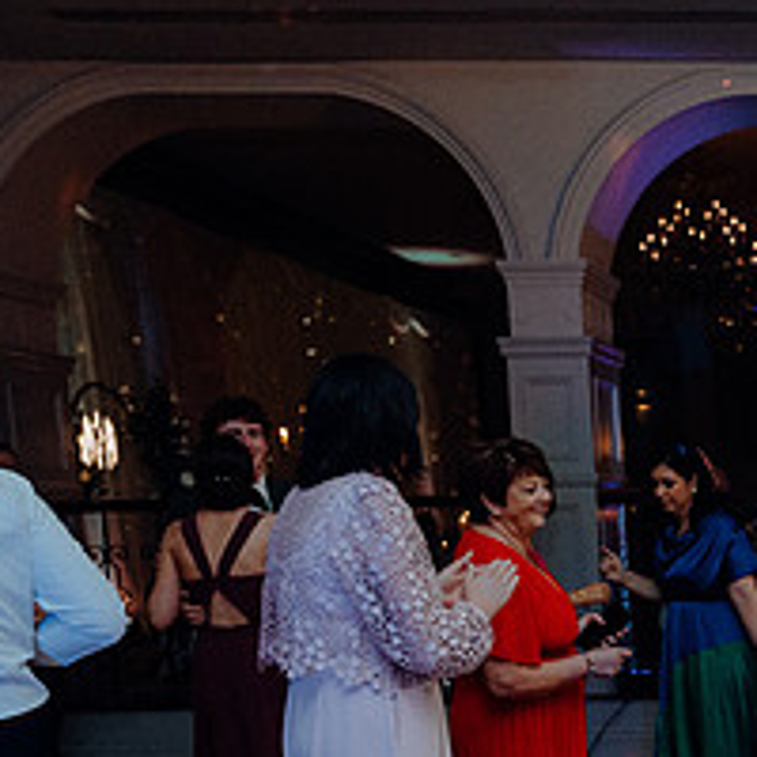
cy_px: 721
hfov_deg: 23.2
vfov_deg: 25.8
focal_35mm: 64
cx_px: 1041
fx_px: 1583
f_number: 3.5
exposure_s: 1/200
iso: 2500
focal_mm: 26
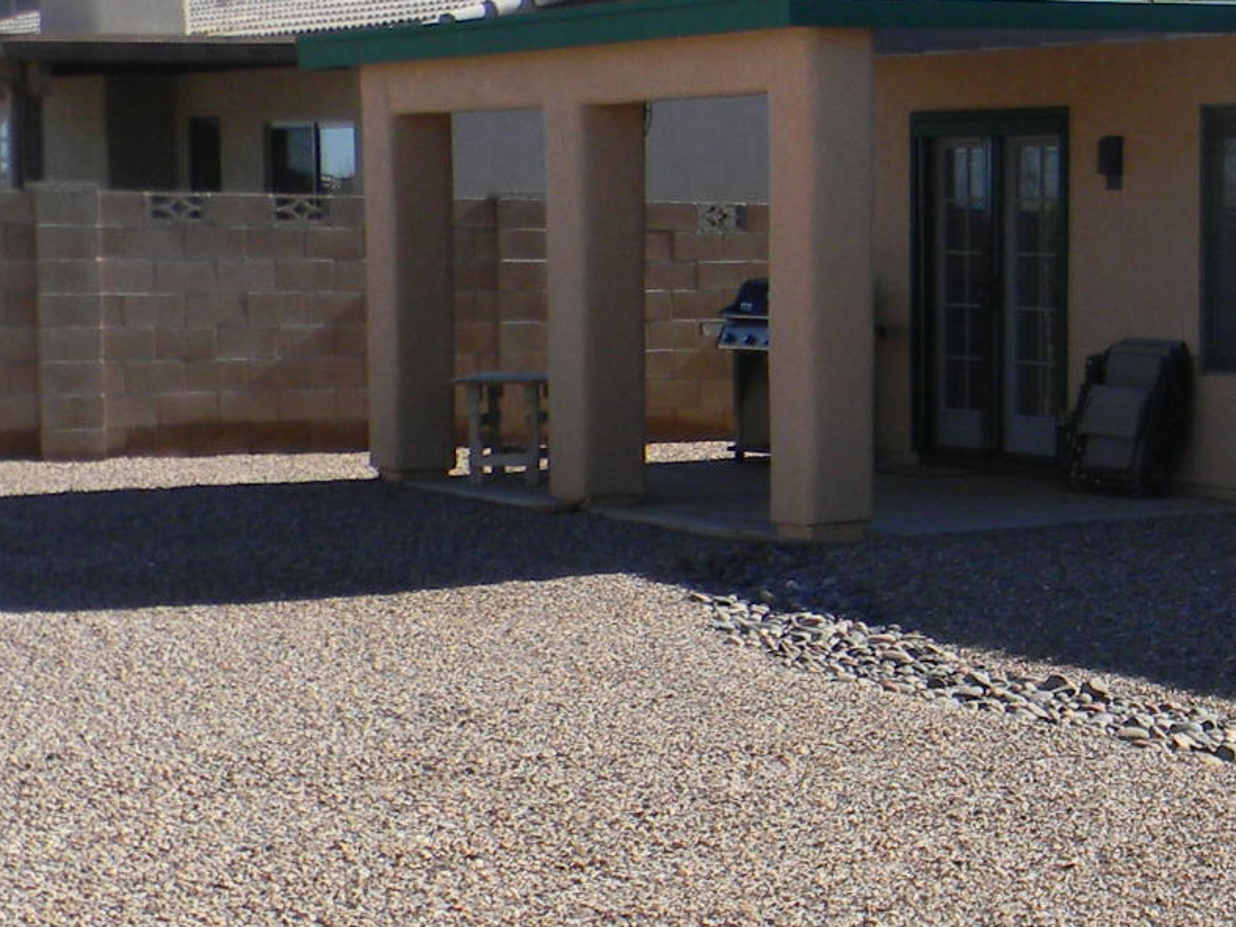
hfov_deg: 20.4
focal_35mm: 92
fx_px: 3285
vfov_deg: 16.1
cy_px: 551
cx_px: 1343
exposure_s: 1/728
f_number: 3.5
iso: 80
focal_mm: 5
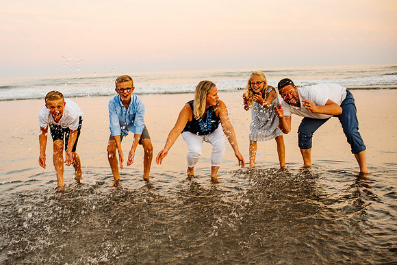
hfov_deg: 46.0
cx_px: 158
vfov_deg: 31.8
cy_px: 132
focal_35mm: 42
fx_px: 465
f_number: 2.8
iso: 320
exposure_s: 1/320
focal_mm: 35
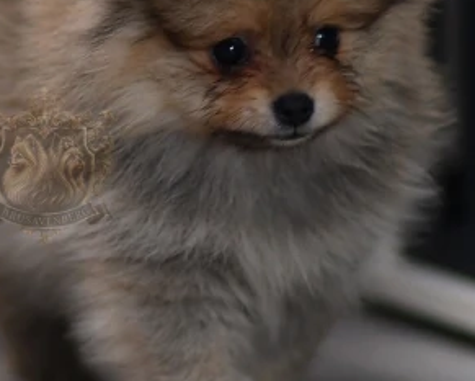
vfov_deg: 7.2
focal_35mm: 214
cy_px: 126
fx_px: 3009
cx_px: 186
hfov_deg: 9.0
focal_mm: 85
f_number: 1.4
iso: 640
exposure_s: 1/640
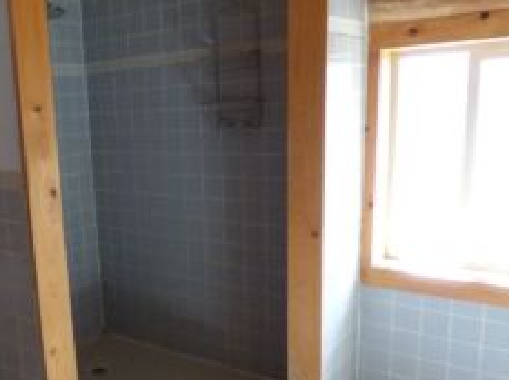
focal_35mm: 35
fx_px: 514
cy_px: 222
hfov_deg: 50.1
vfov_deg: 40.5
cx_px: 116
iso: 800
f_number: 2.8
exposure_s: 1/100
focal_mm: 3.58
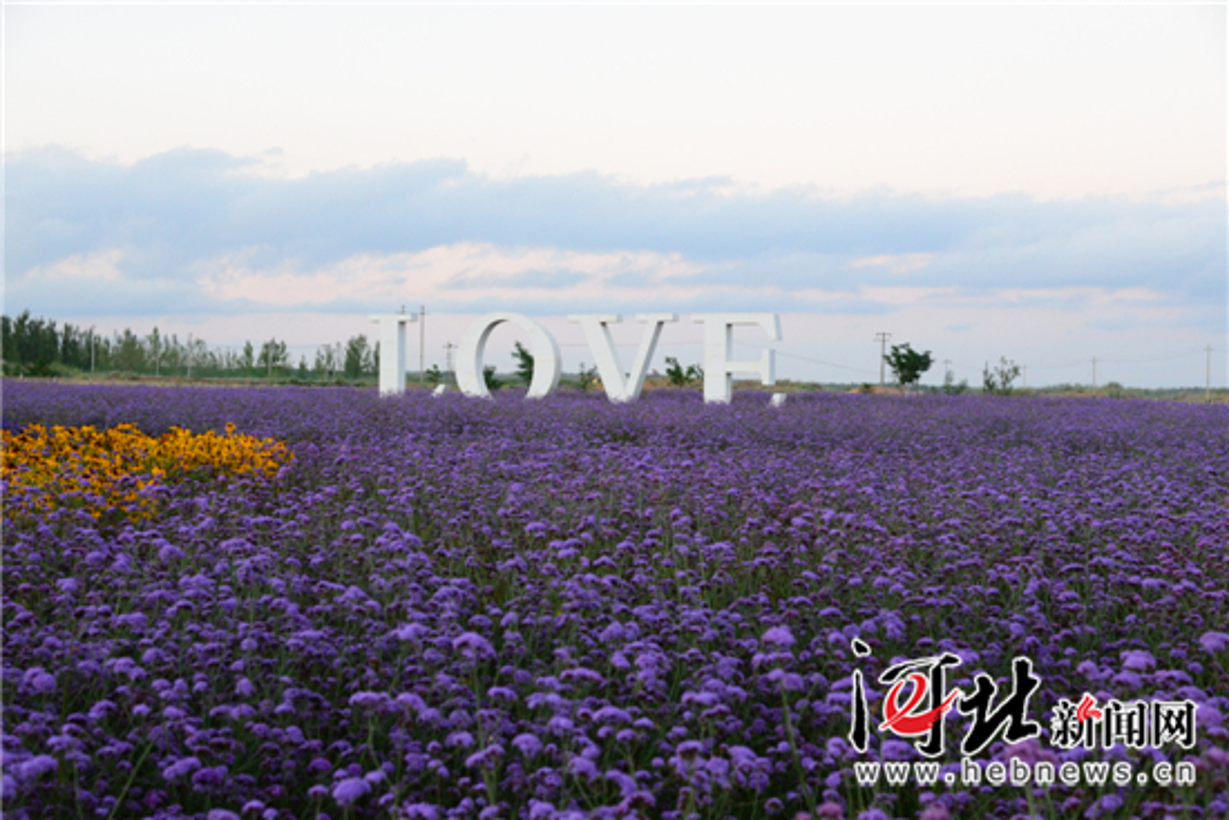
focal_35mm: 50
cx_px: 614
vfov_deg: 27.0
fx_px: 1707
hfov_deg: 39.6
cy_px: 410
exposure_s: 1/200
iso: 3200
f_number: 5
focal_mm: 50
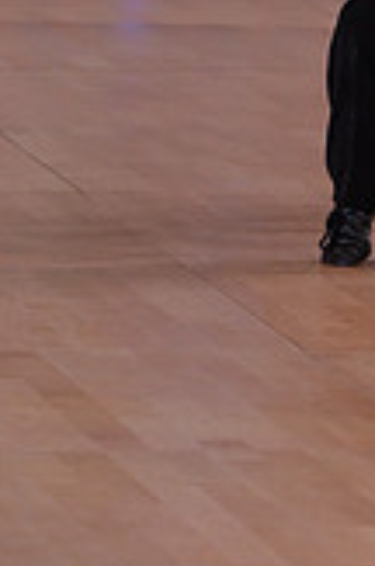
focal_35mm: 605
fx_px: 9493
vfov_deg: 3.4
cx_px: 665
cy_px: -243
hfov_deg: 2.3
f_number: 6.3
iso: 2000
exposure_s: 1/250
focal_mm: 170
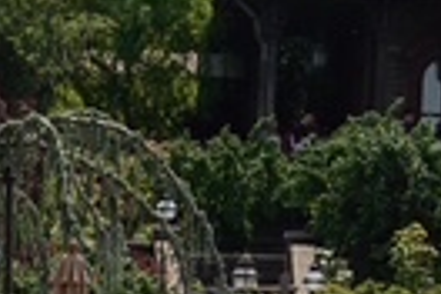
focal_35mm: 474
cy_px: -231
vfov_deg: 2.9
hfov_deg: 4.3
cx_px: 895
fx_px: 5806
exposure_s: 1/800
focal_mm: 36
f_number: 4
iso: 100
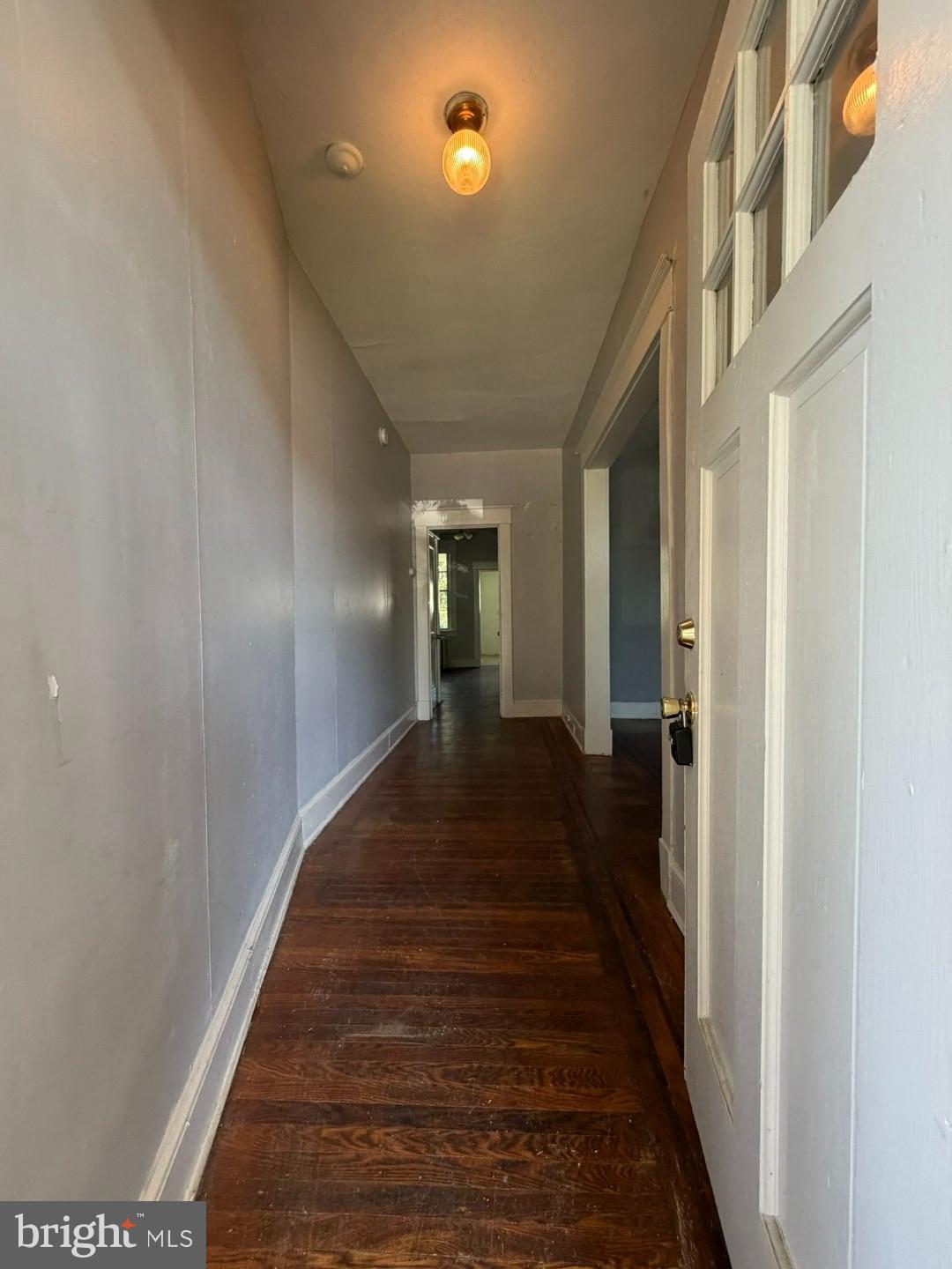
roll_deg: +1.2
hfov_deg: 85.7
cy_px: 634
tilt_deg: -3.4
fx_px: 513
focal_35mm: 14
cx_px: 476
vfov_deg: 102.1
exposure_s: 1/121
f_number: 2.2
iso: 320
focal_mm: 2.22
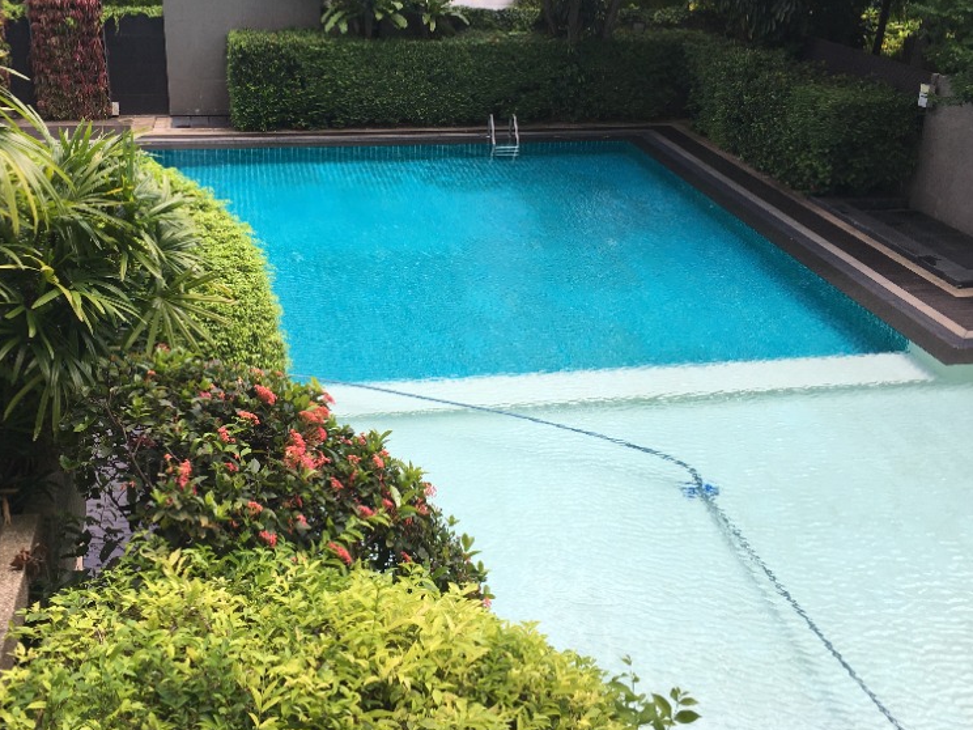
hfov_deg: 47.7
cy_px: 273
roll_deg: +0.5
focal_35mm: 39
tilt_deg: -20.0
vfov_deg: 36.6
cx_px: 418
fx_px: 1096
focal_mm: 4.15
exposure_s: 1/530
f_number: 2.2
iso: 25
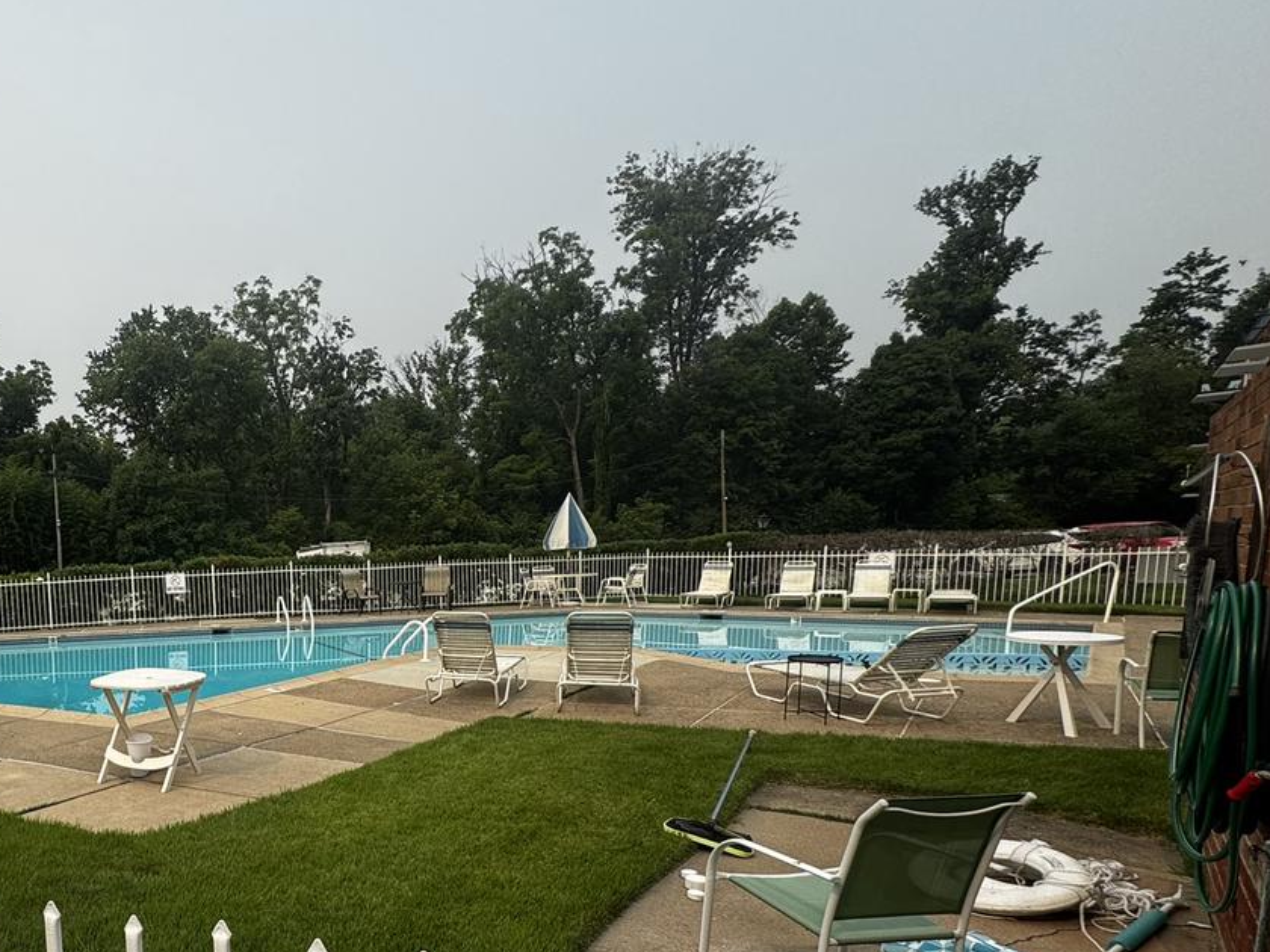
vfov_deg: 55.1
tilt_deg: -9.1
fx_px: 881
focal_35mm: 24
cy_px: 665
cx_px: 195
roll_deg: +2.2
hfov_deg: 63.2
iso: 50
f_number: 2.2
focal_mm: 2.22
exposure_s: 1/1506
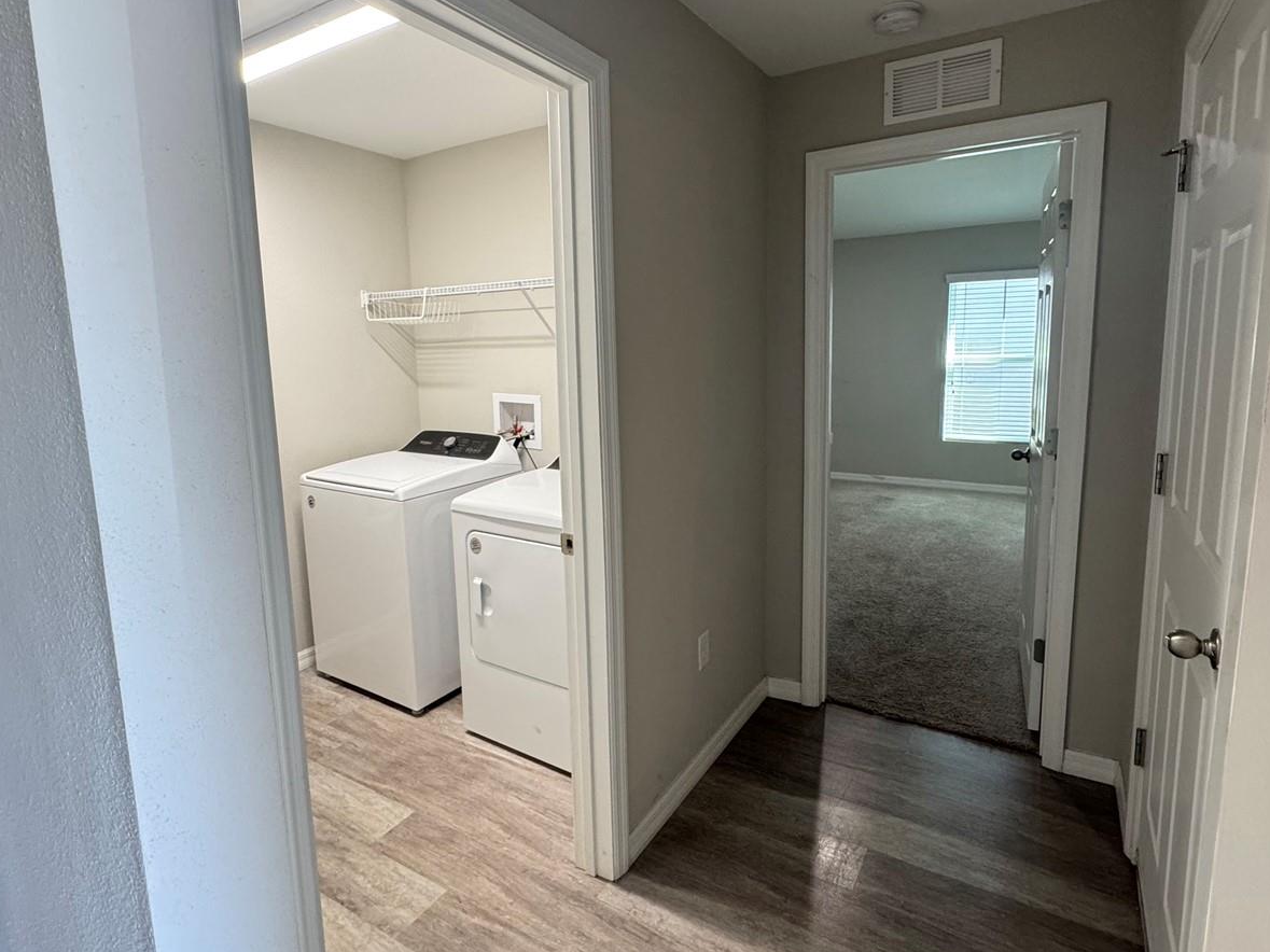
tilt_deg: -8.0
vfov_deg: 68.6
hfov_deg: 84.7
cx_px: 629
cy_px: 436
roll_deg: +0.2
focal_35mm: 19
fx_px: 697
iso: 250
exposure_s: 1/120
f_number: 2.2
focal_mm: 2.22
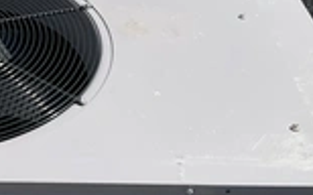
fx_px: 682
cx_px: 14
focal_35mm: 80
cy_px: 8
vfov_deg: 16.0
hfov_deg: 24.9
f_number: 1.8
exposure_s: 1/2227
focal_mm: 3
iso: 25
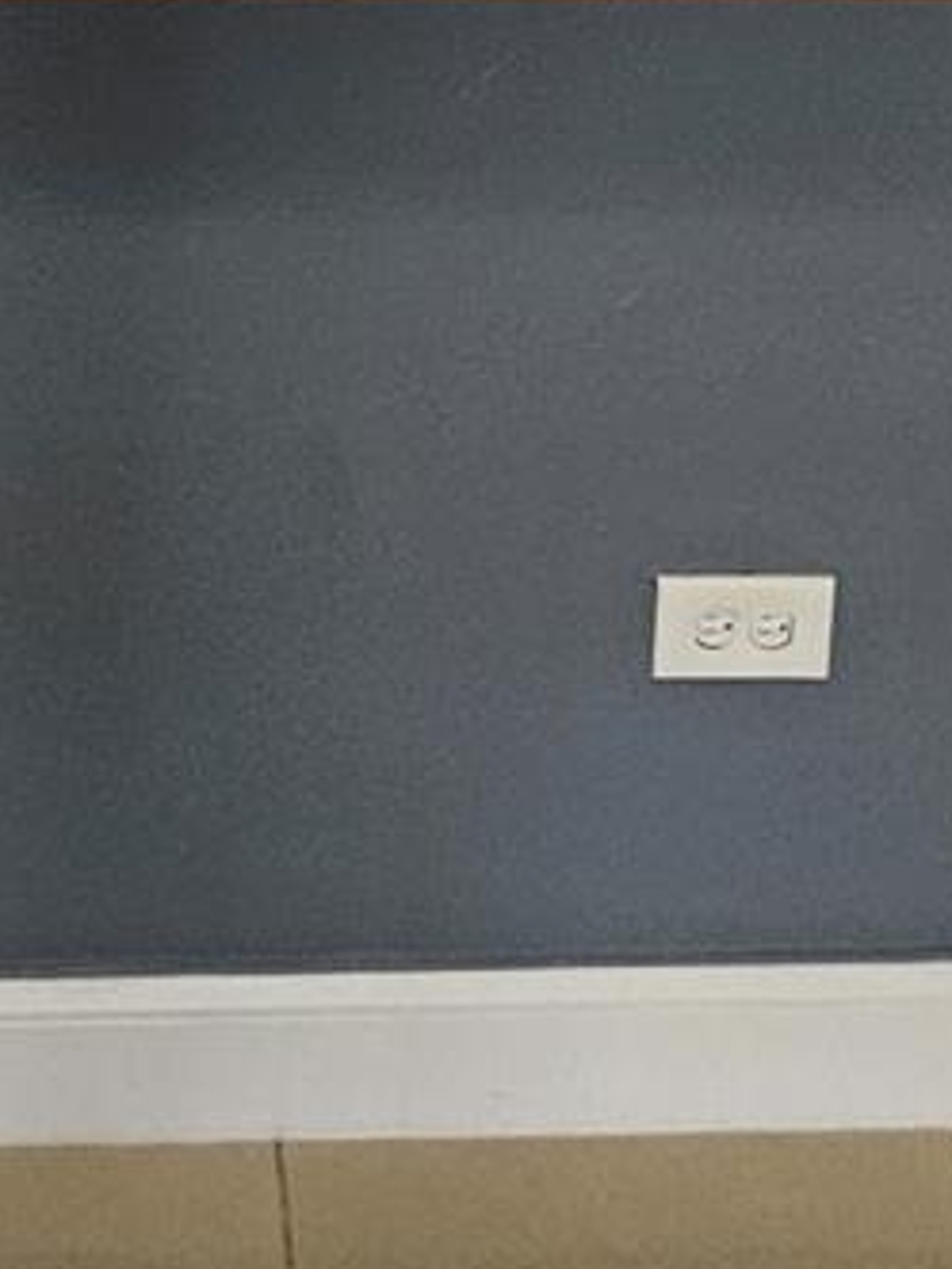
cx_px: 126
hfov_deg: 29.8
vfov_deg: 26.8
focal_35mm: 47
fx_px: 1723
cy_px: -692
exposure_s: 1/60
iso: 320
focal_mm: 1.7
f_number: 2.2
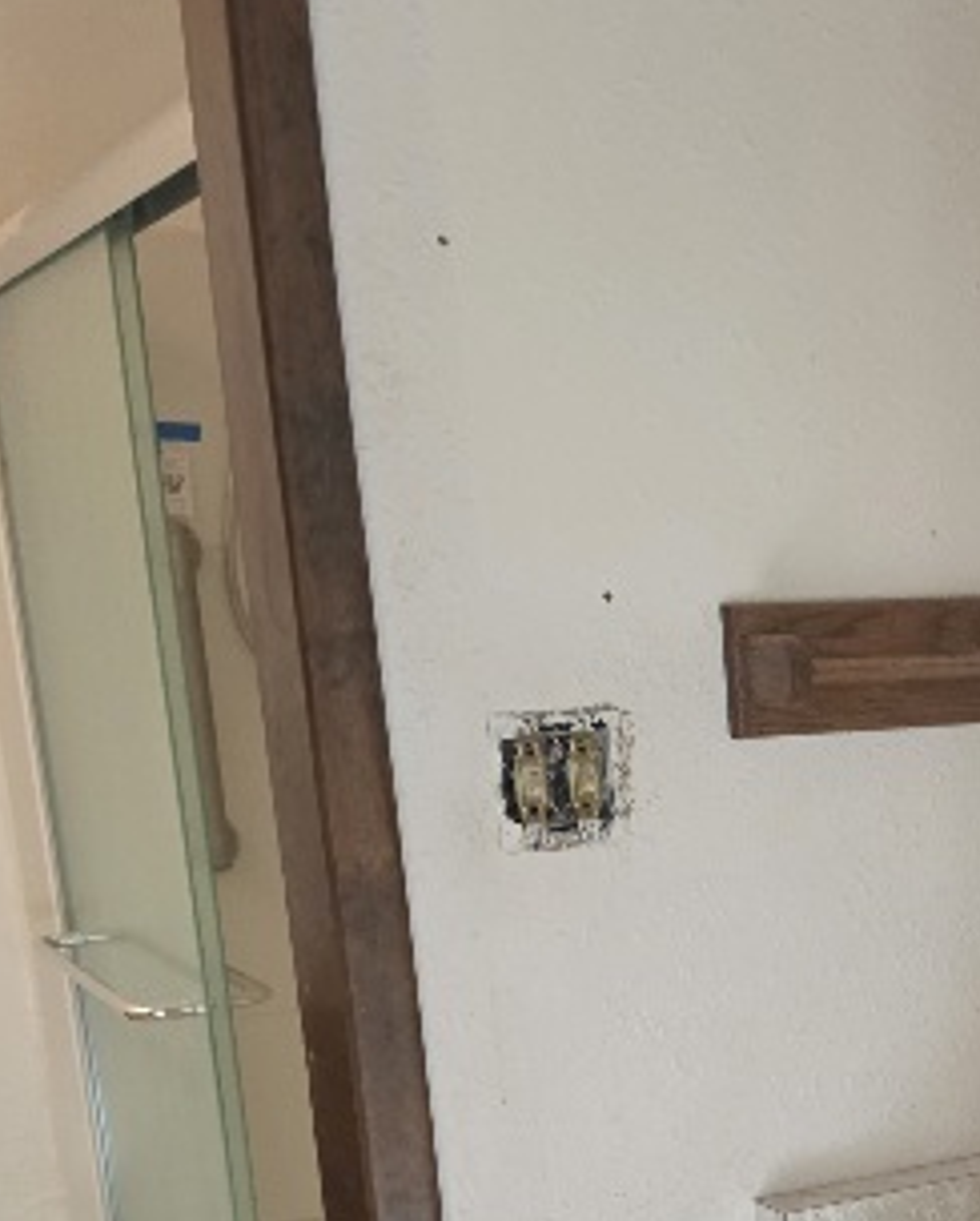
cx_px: 1100
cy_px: 1173
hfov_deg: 24.0
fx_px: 2135
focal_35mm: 59
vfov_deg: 30.1
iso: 640
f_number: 1.4
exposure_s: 1/120
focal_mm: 6.5
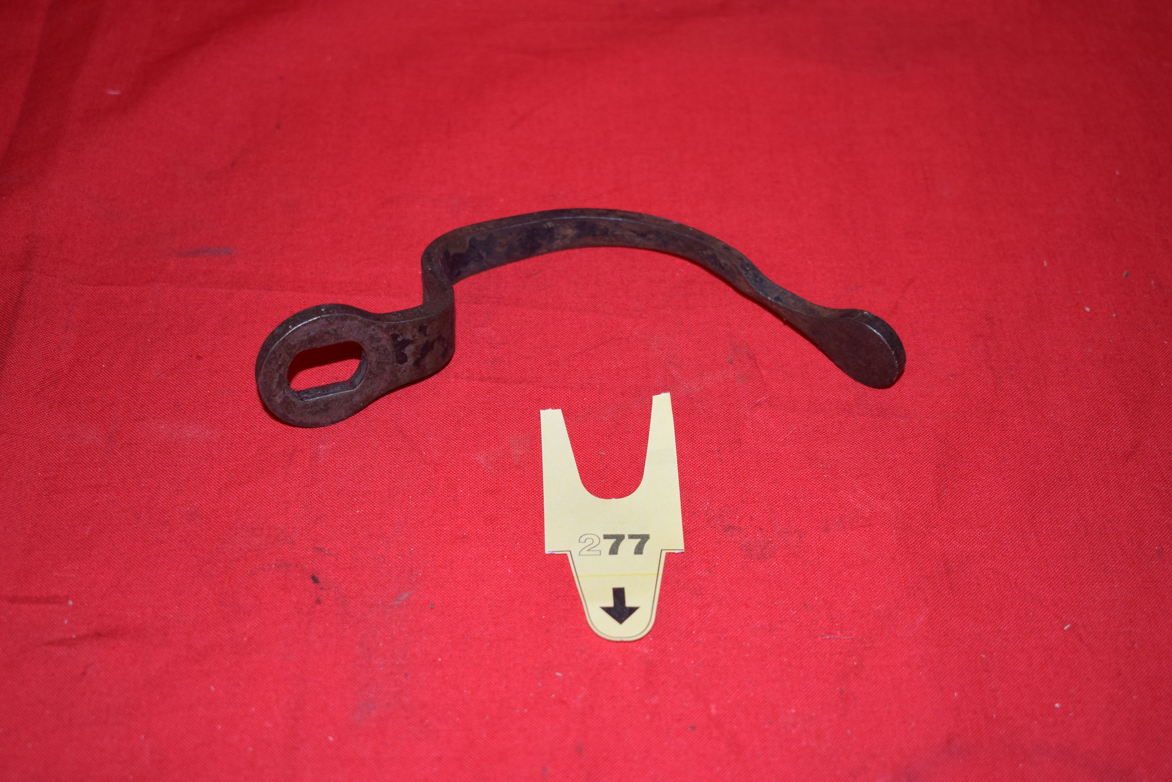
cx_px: 586
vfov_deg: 23.8
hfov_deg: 35.0
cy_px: 391
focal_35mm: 57
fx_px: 1856
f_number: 5
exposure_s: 1/160
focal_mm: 38
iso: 640
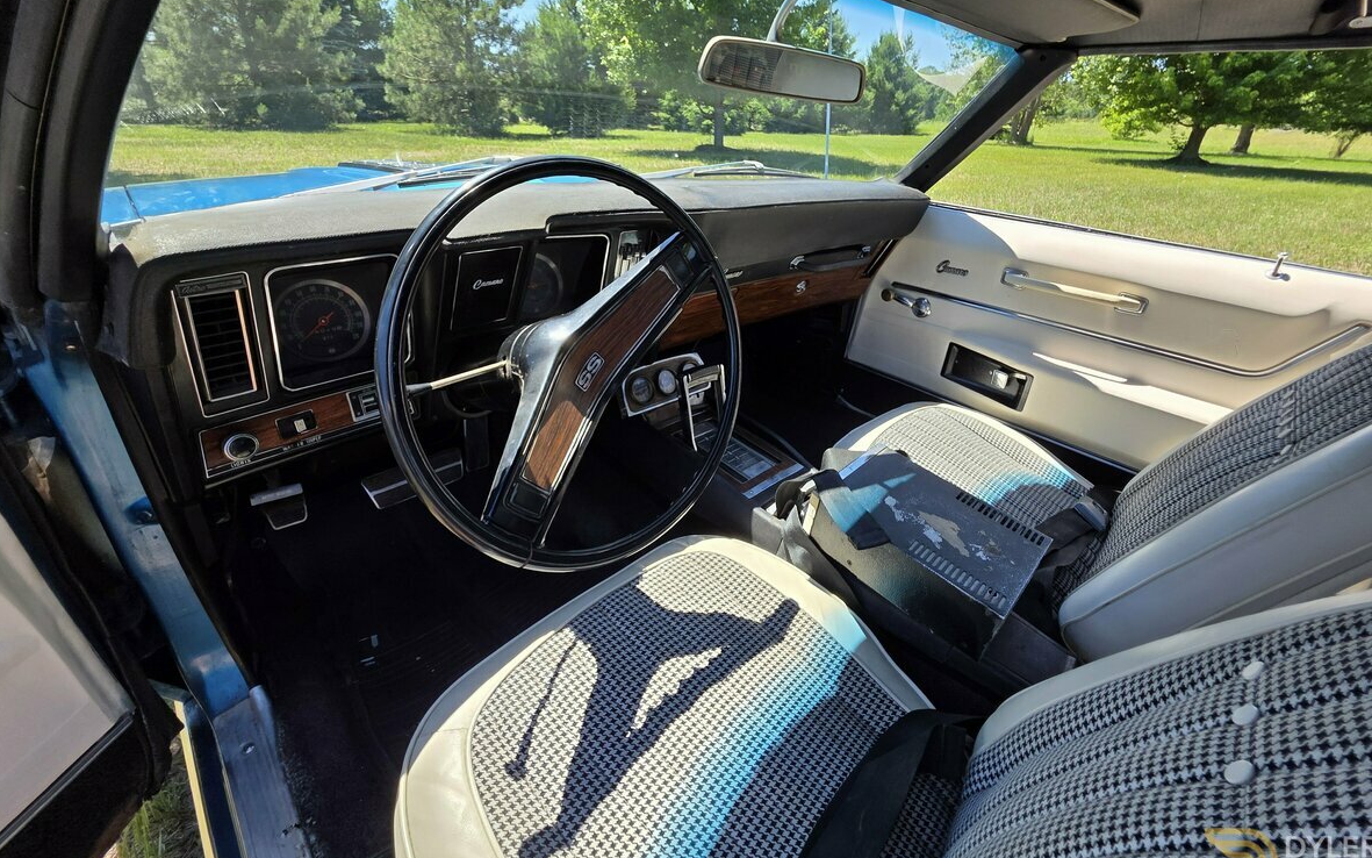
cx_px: 694
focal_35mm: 14
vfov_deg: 78.4
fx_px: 523
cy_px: 385
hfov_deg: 105.3
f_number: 1.9
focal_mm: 2.2
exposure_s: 1/560
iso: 40
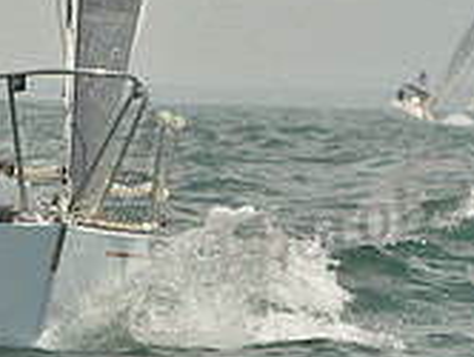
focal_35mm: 504
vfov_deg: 3.0
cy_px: 101
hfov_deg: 3.9
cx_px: 66
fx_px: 6911
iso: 200
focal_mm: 150
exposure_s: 1/1250
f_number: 7.1
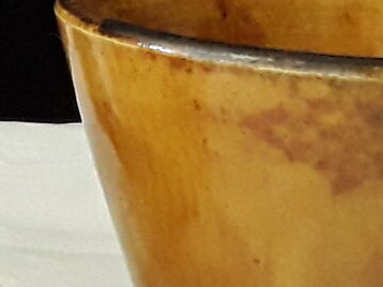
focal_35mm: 151
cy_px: 103
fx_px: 1670
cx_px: -164
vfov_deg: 9.8
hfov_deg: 12.5
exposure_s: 1/100
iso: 400
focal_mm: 2.91
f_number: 1.9
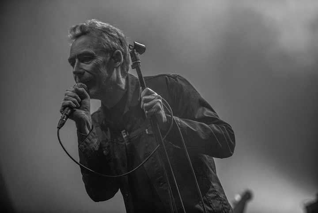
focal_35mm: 130
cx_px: 159
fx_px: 1149
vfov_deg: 10.6
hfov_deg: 15.8
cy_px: 106
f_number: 2.8
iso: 1250
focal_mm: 130
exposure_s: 1/100
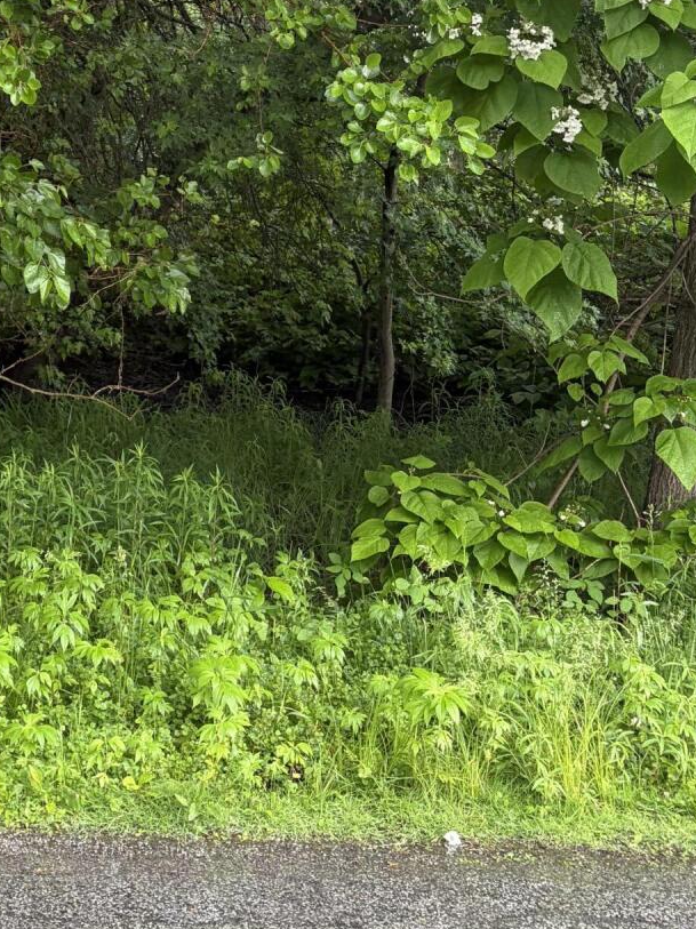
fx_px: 1717
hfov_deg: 22.1
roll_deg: -0.8
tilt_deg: +4.4
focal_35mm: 64
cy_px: 129
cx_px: 3
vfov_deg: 29.3
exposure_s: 1/122
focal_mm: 5.96
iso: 125
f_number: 1.6
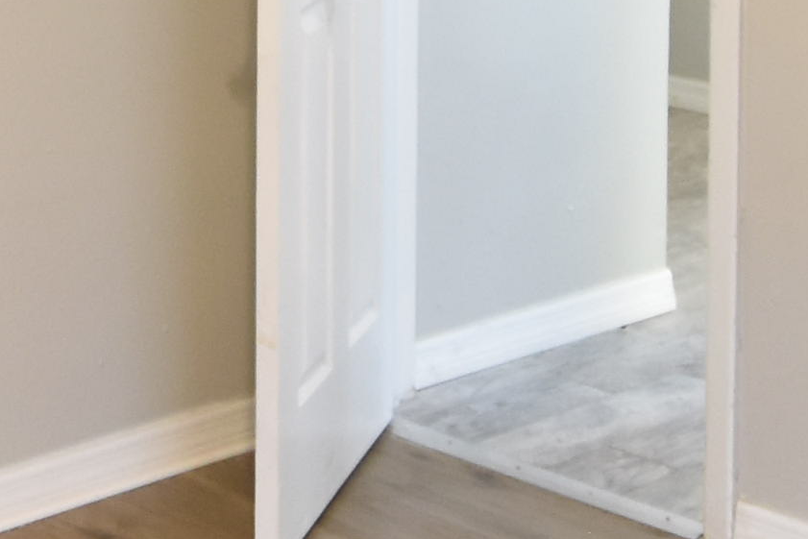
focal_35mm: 107
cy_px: -381
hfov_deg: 19.0
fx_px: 2402
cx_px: 237
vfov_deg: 11.9
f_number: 3.5
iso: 800
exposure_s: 1/20
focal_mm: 10
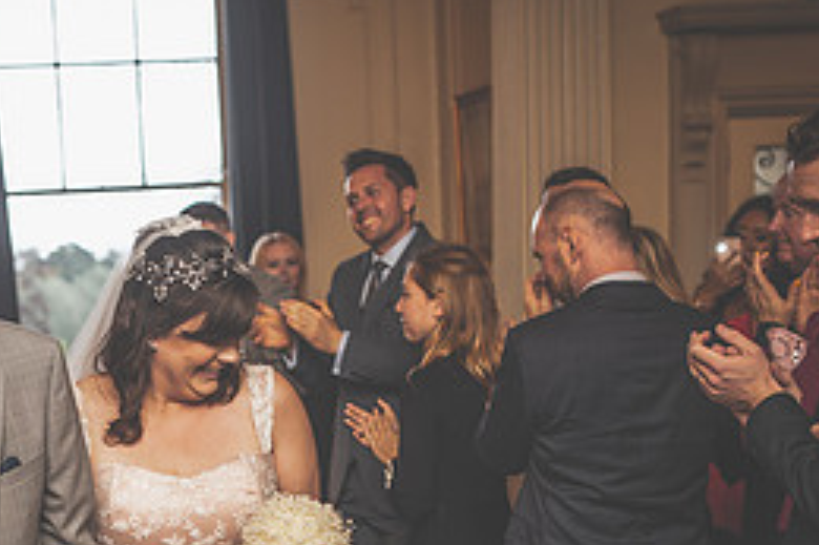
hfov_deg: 25.5
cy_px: 592
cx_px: 158
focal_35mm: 78
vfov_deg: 16.9
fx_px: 1773
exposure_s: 1/160
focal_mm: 35
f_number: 2.5
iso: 200
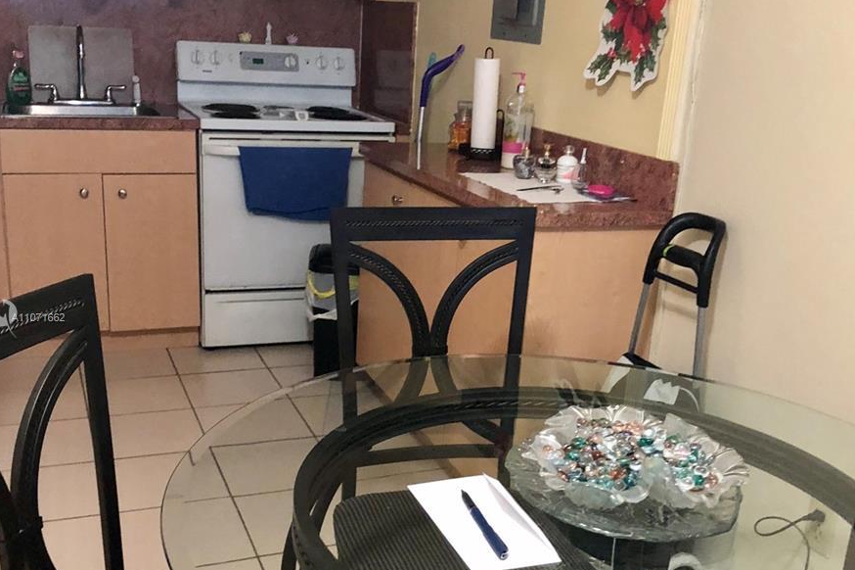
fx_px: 950
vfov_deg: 33.3
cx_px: 419
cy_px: 318
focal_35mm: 40
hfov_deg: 48.5
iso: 80
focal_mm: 3.99
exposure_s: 1/5
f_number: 1.8
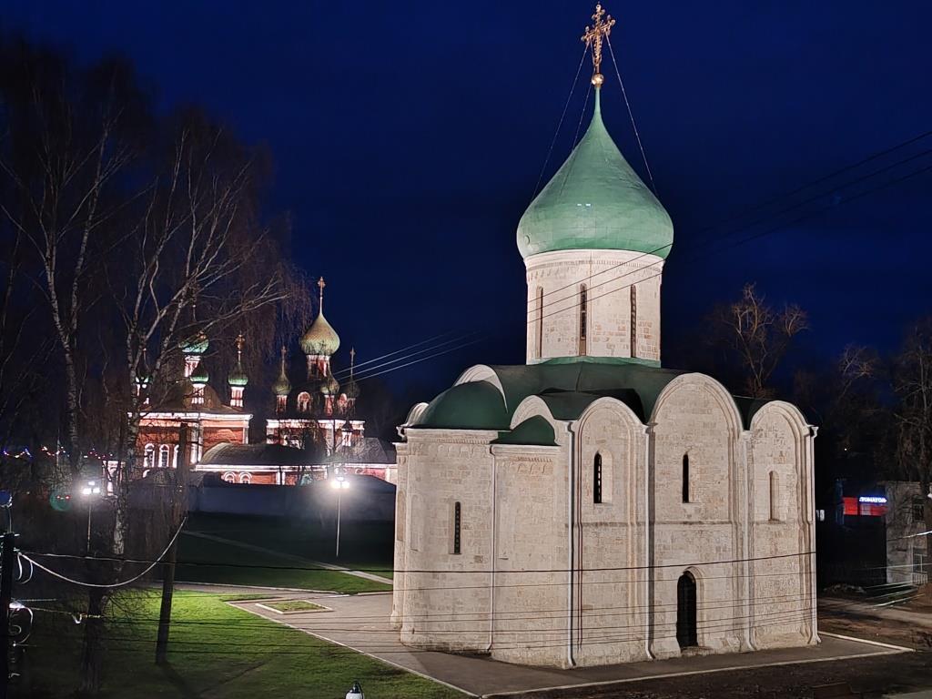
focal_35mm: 44
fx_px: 1185
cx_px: 466
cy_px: 350
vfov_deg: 32.9
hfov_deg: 42.9
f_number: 1.9
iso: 2500
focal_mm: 6.12
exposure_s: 1/33
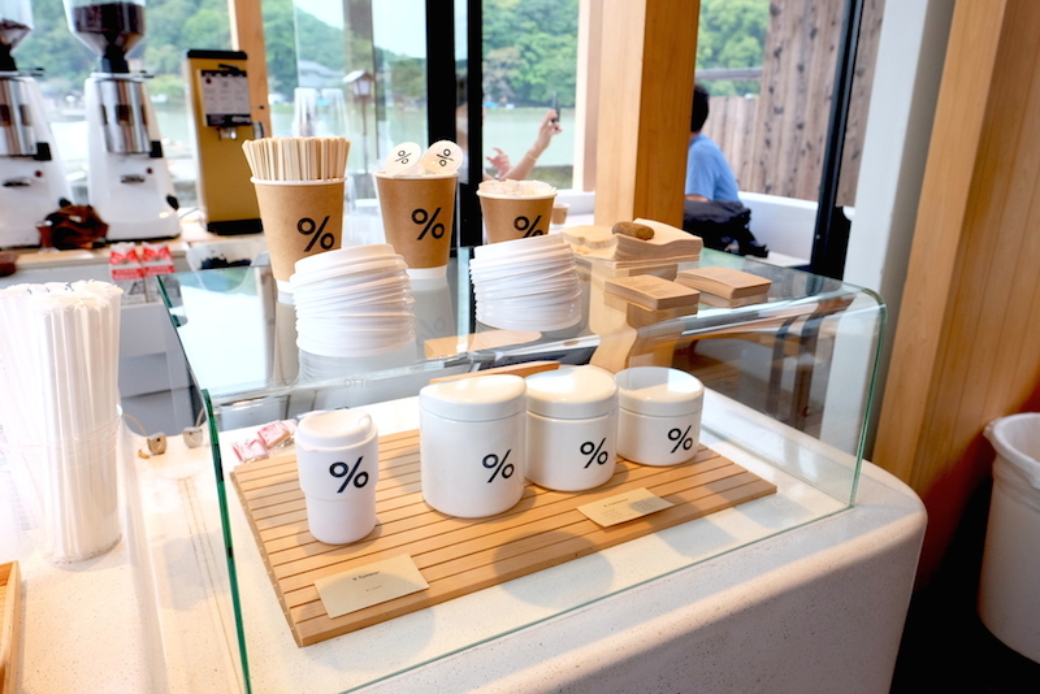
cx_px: 520
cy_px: 347
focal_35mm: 24
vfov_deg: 53.2
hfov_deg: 73.7
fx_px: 694
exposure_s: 1/250
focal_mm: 16
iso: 1600
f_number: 5
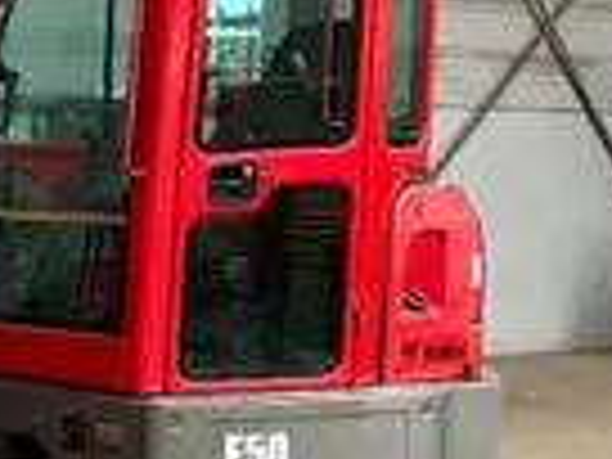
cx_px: -328
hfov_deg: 17.2
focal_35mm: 102
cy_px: 410
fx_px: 1803
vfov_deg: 14.4
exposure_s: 1/67
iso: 64
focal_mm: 3
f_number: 1.8
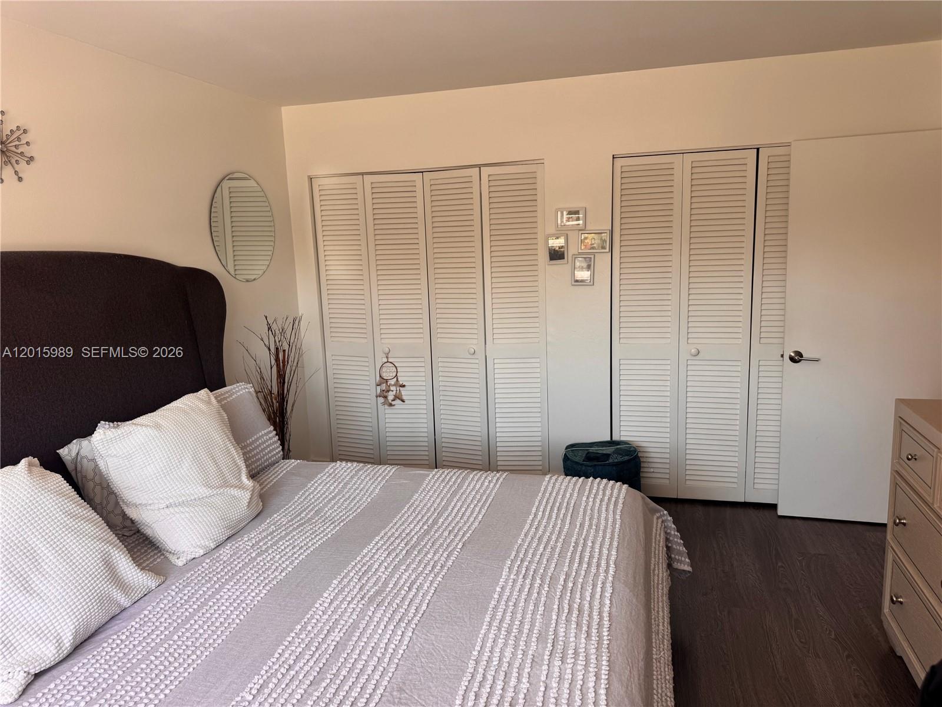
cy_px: 354
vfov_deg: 56.8
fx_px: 653
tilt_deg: -10.6
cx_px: 471
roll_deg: +2.5
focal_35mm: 24
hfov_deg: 71.6
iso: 64
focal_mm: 6.76
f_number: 1.78
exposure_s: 1/121
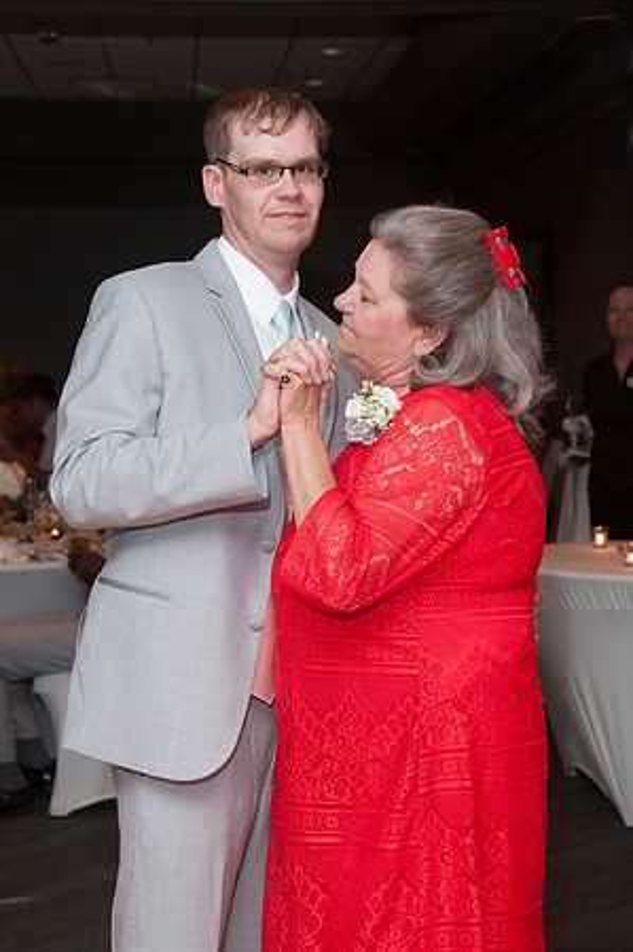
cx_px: 316
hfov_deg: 17.5
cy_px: 476
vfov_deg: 26.0
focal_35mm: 78
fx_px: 2062
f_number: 5.6
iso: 800
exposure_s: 1/60
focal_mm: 52
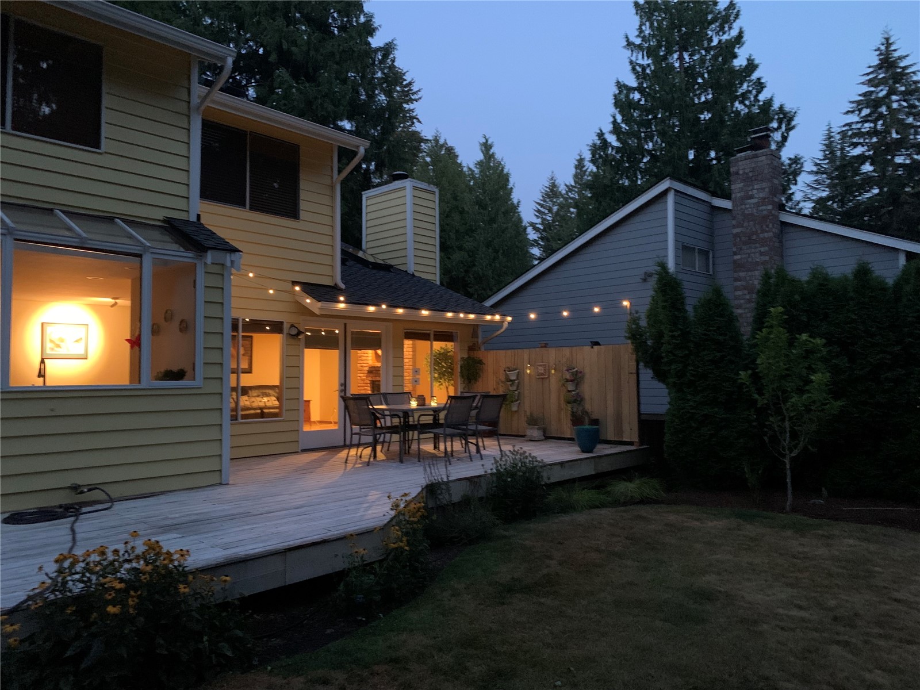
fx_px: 691
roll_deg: -0.4
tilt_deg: +4.3
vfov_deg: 53.1
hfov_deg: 67.3
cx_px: 460
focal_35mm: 26
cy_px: 345
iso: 800
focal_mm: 4.25
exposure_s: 1/24
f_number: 1.8
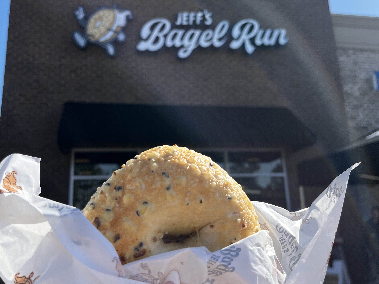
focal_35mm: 26
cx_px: 190
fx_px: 285
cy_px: 142
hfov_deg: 67.3
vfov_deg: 53.1
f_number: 1.6
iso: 50
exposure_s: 1/2024
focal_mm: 5.1
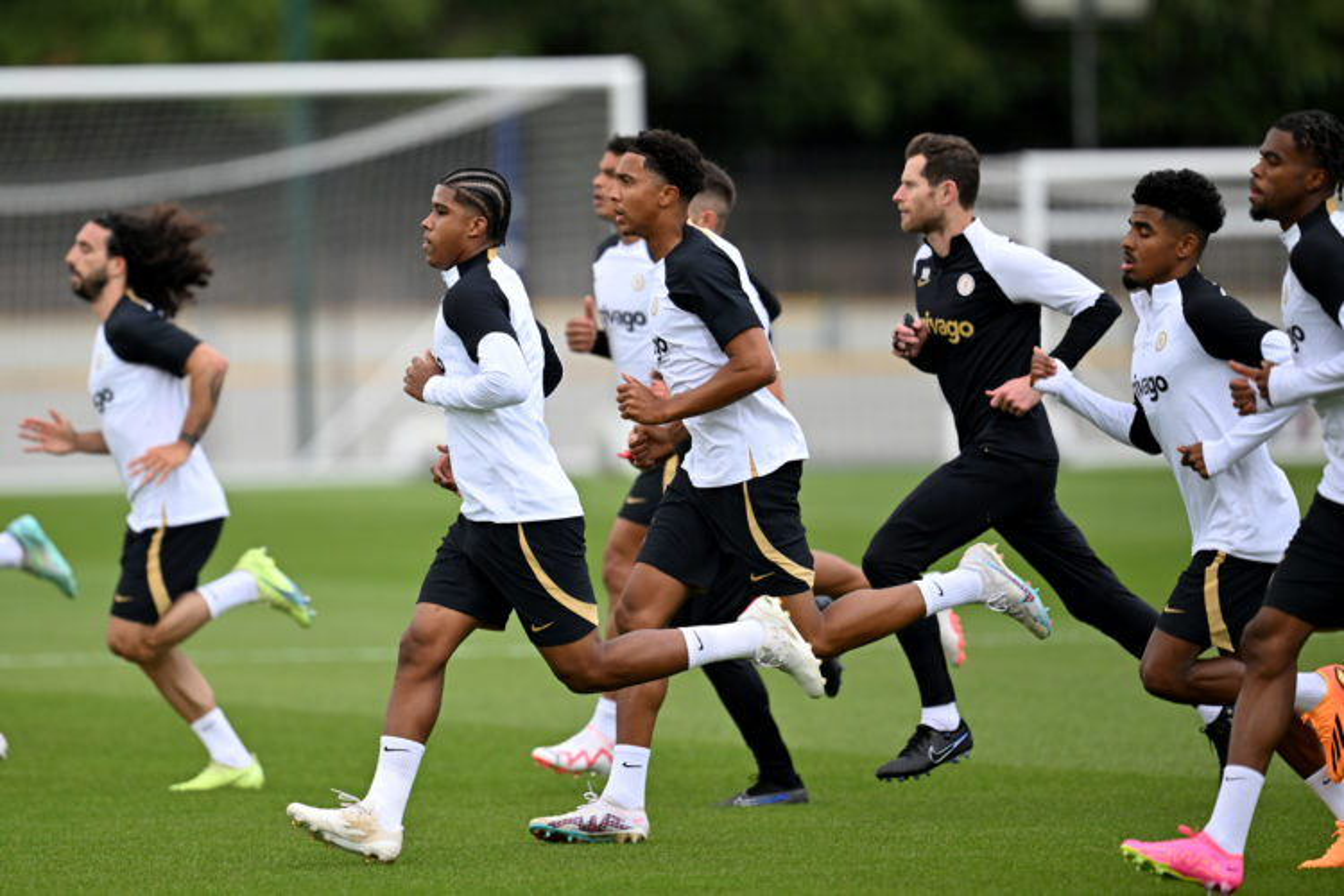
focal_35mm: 400
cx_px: 672
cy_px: 448
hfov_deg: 5.2
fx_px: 14932
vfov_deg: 3.4
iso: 400
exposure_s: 1/3200
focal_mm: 400
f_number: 2.8
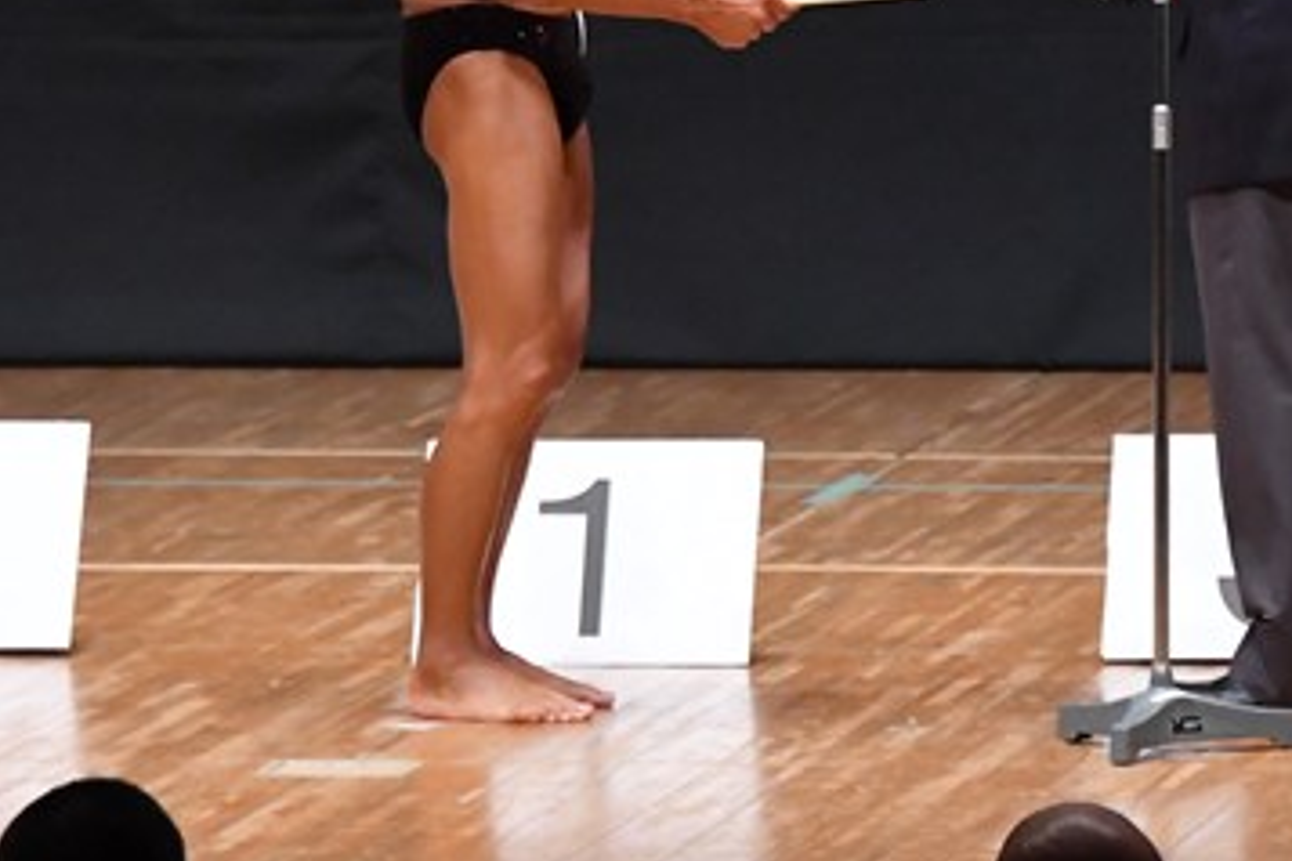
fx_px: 19845
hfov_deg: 3.7
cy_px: 14
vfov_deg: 2.5
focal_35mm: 553
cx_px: 1221
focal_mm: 170
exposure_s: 1/400
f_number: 5.6
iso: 6400
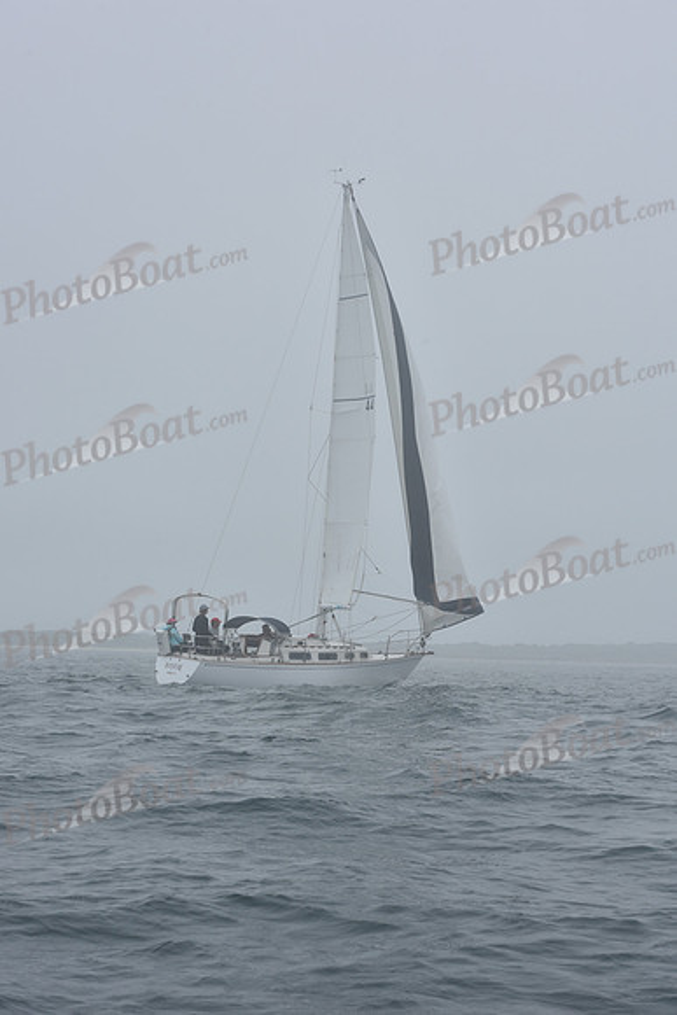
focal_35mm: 70
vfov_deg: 28.8
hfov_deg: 19.5
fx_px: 1973
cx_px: 338
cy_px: 508
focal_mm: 70
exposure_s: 1/800
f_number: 10
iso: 250
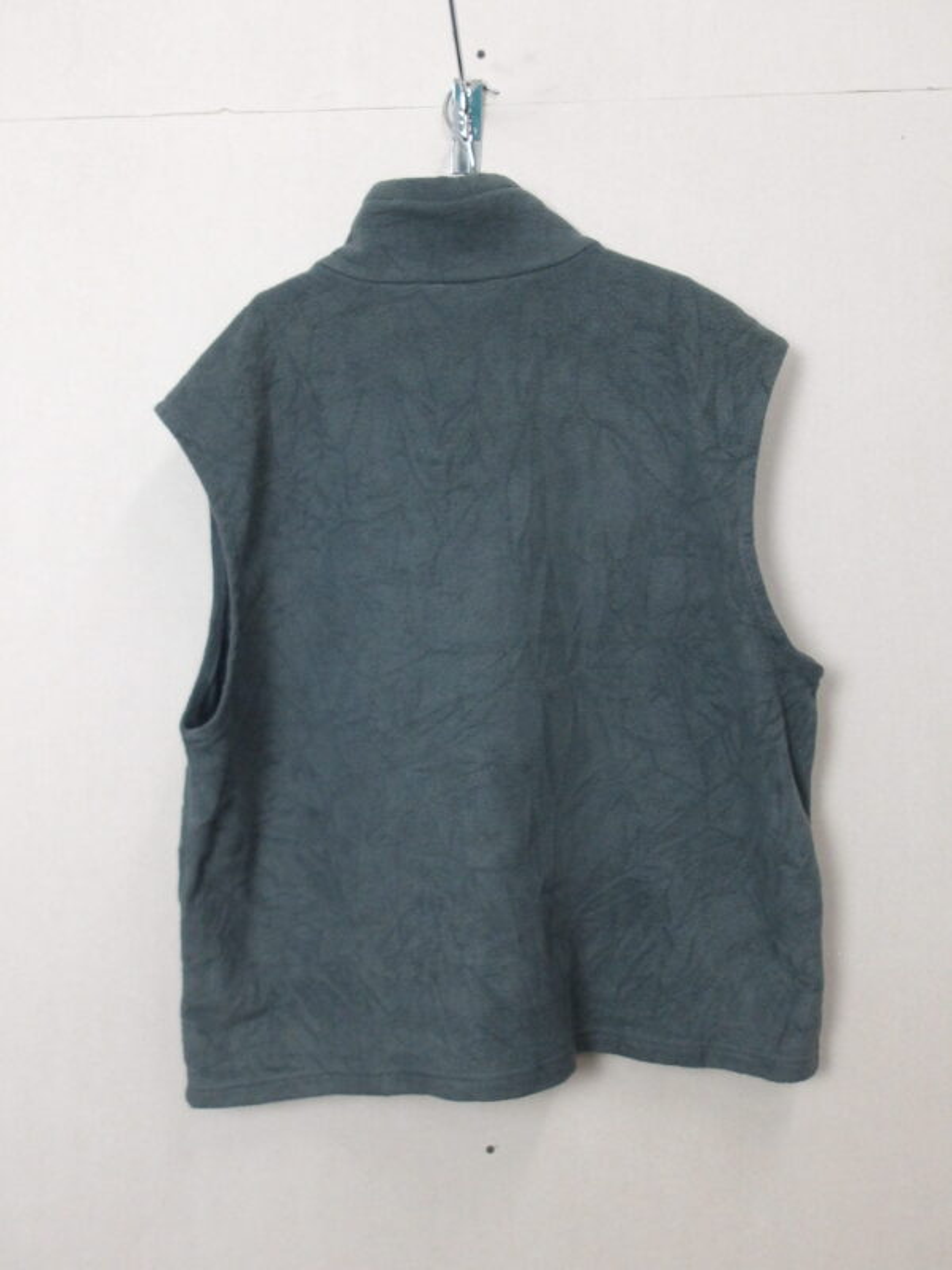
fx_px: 990
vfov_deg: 65.3
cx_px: 476
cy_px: 635
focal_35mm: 27
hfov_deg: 51.4
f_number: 3
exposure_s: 1/60
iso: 545
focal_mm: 4.9
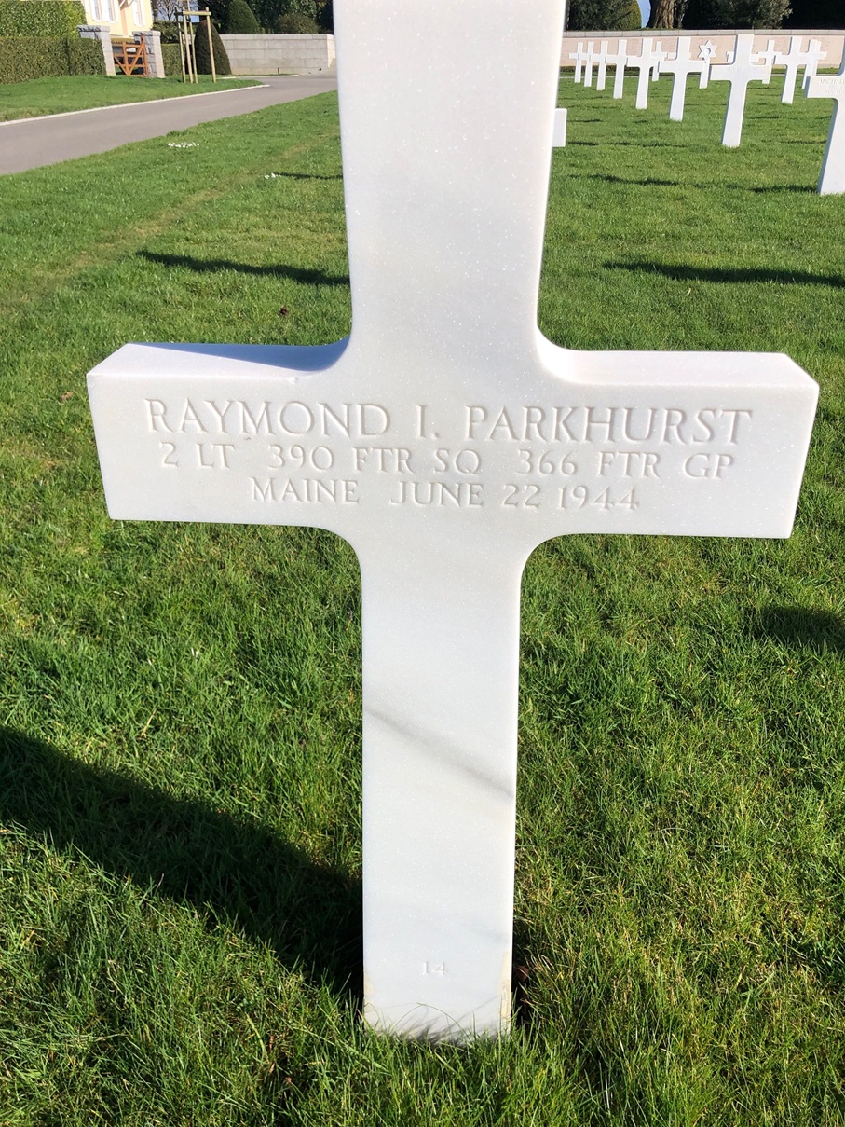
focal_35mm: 28
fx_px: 911
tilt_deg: -26.0
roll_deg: +0.9
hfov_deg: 49.8
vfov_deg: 63.4
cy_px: 564
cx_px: 422
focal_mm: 4
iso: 20
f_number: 1.8
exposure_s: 1/2857
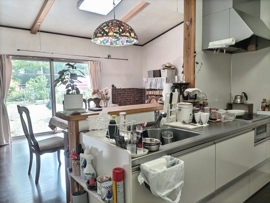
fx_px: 203
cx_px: 135
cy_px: 102
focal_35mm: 26
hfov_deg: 67.3
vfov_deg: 53.1
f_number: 1.79
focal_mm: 4.8
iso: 716
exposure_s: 1/33.3
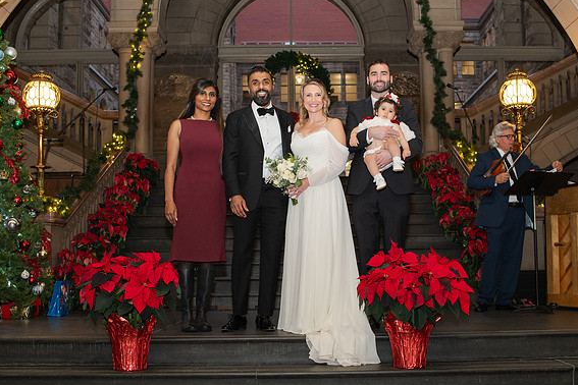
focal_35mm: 44
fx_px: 706
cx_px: 316
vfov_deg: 30.5
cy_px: 213
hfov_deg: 44.5
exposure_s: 1/200
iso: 1000
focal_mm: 35
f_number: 4
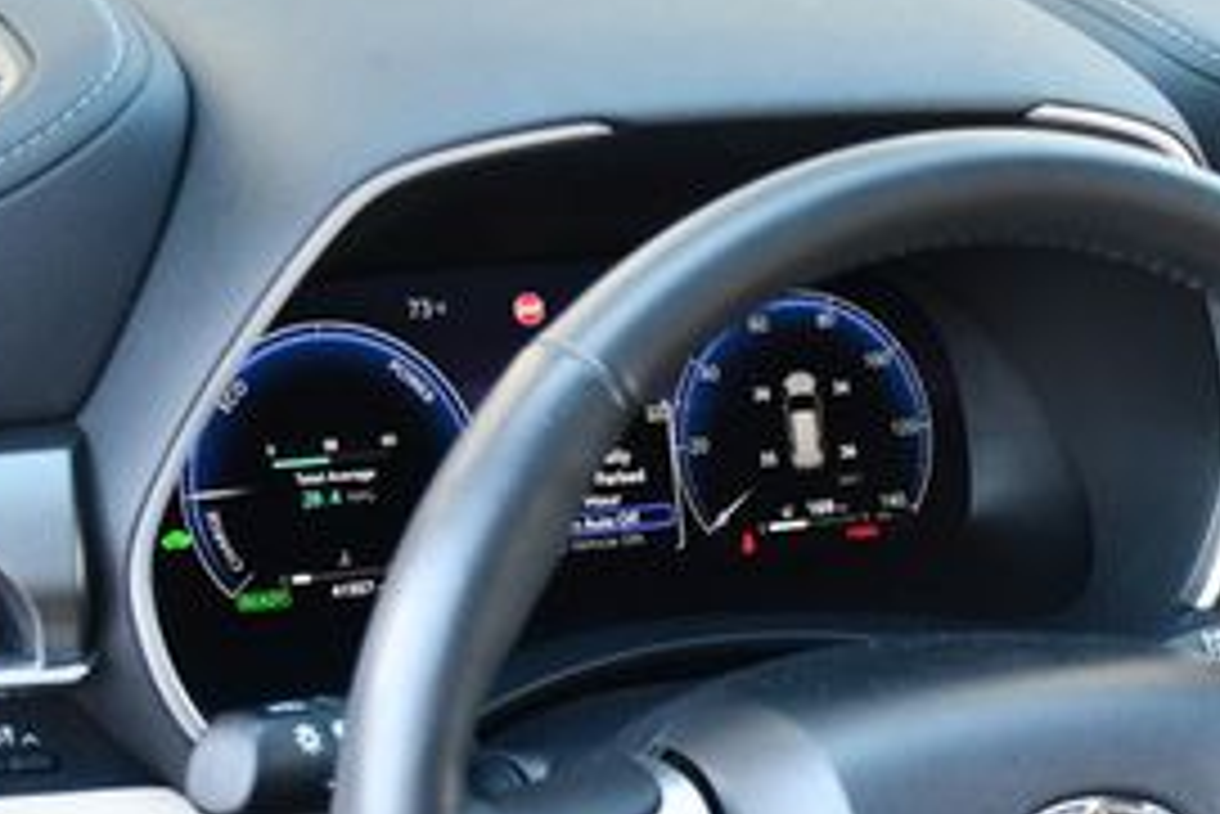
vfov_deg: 12.9
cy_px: 890
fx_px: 3526
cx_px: 1157
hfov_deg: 19.2
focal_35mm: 104
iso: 900
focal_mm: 22
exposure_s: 1/125
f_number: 3.8
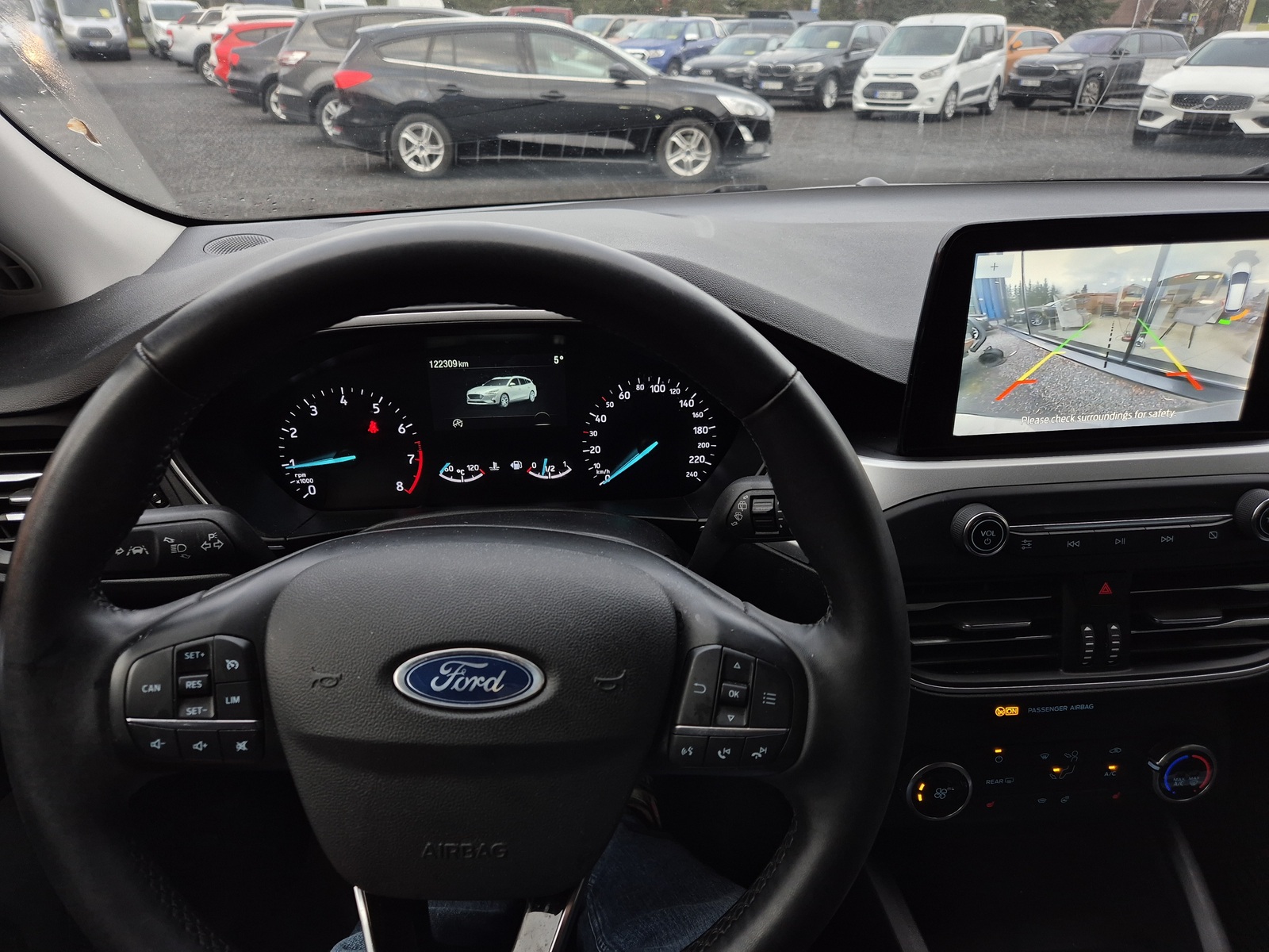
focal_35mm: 23
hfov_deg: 73.9
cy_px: 476
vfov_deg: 58.9
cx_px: 634
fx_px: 843
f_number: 1.8
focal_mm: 5.4
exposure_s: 1/180
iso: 125
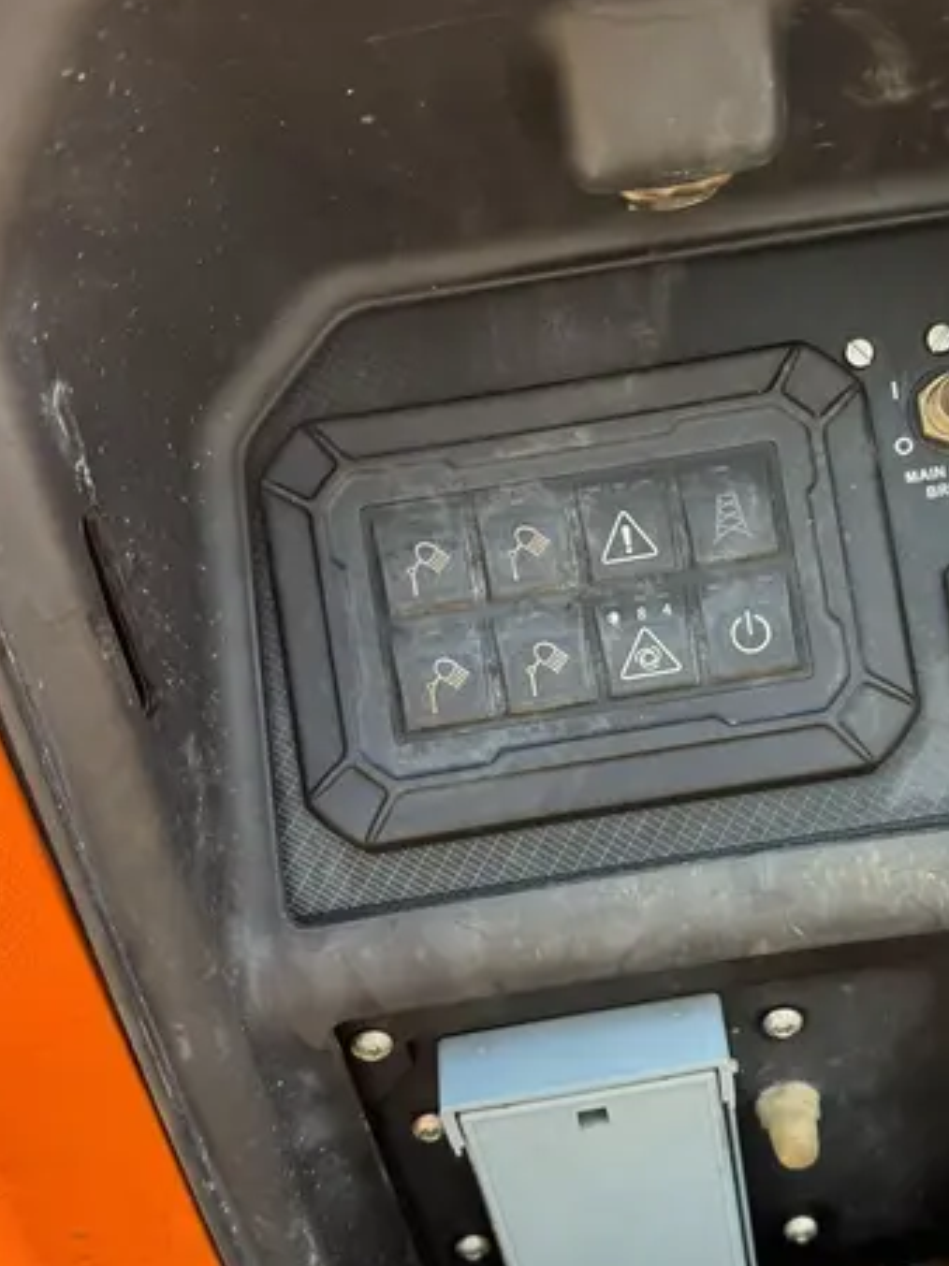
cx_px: 632
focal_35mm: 39
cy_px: 703
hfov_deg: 36.4
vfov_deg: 47.8
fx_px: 1426
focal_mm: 6.76
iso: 200
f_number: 1.78
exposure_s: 1/121
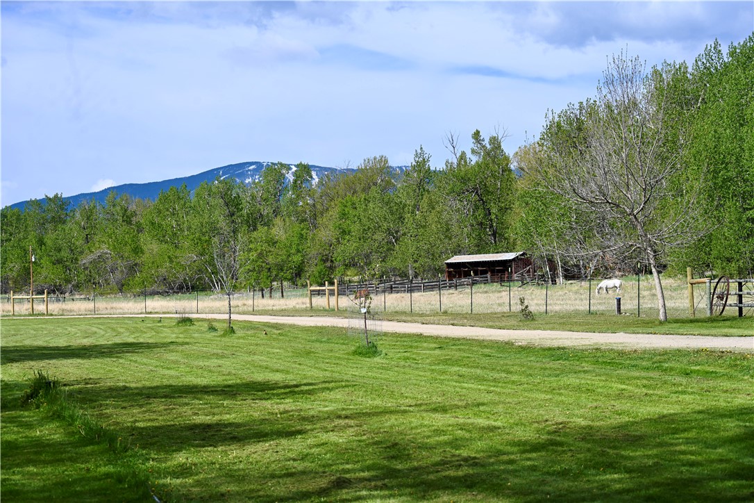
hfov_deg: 24.8
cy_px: 252
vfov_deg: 16.7
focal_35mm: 82
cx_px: 377
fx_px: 1717
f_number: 7.1
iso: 100
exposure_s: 1/400
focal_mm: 82
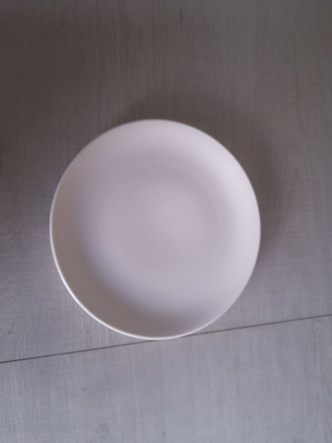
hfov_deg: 54.9
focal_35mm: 25
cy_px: 222
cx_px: 166
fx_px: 320
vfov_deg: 69.4
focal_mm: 4.6
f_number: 2
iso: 400
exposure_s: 1/25
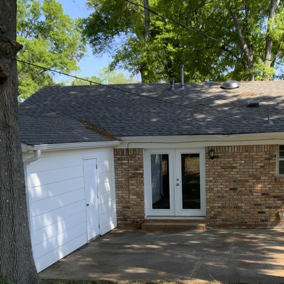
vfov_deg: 30.2
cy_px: 206
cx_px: 175
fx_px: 520
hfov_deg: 30.4
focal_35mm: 56
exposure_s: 1/491
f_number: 1.8
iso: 16
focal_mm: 3
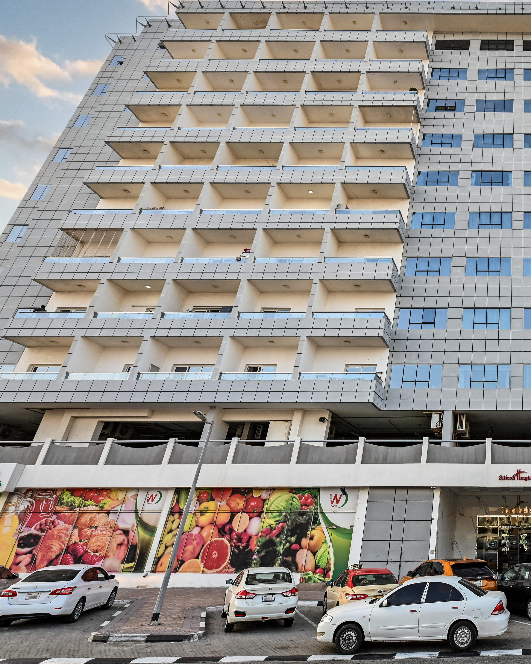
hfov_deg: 48.8
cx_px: 525
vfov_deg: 70.2
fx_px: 471
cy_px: 309
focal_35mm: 24
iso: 320
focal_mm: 15
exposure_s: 1/80
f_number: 8
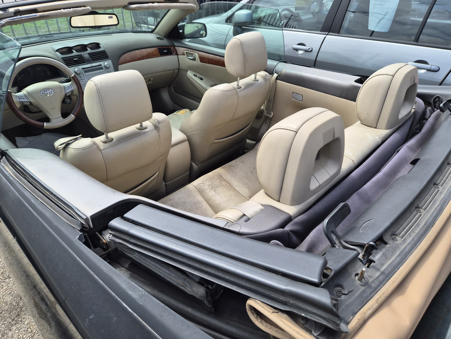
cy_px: 170
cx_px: 226
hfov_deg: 73.9
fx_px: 300
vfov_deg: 58.9
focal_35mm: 23
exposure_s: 1/3152
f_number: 1.8
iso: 80
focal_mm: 5.4
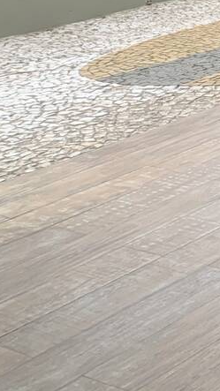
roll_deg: +1.8
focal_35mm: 92
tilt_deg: -6.5
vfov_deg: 21.7
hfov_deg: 10.7
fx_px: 955
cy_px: -64
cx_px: 576
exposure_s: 1/122
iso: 40
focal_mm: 4.25
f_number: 1.8
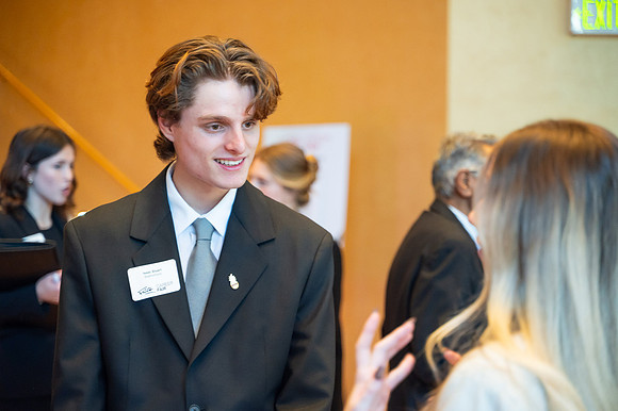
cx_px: 309
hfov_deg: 27.0
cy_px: 206
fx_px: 1287
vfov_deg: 18.2
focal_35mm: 75
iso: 2500
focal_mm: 75
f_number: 2.8
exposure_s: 1/125
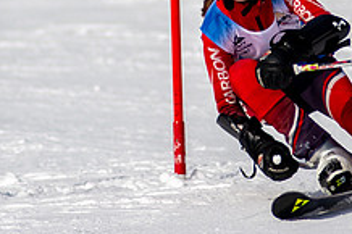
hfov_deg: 1.3
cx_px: 210
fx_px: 15925
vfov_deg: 0.8
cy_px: 17
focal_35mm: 1630
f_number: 2.8
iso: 100
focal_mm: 300
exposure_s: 1/6400
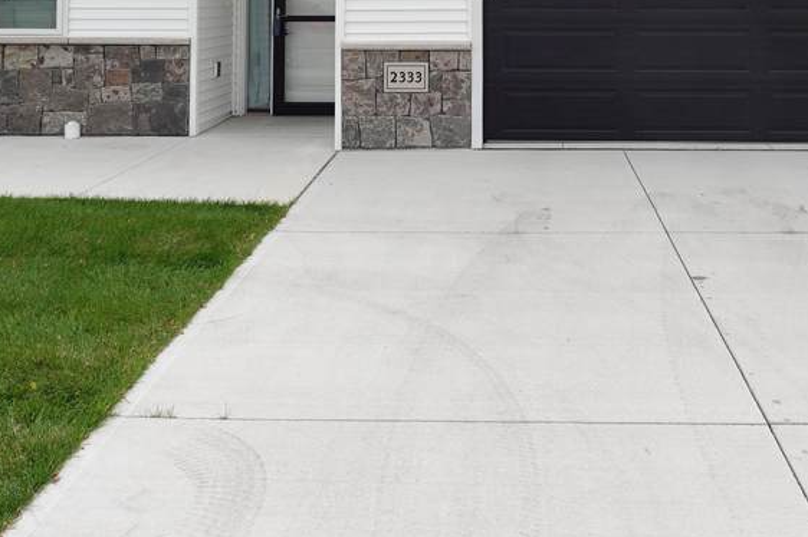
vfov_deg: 29.6
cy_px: -41
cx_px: 496
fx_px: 920
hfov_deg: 47.1
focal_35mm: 41
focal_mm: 6.9
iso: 125
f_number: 4
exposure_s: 1/640
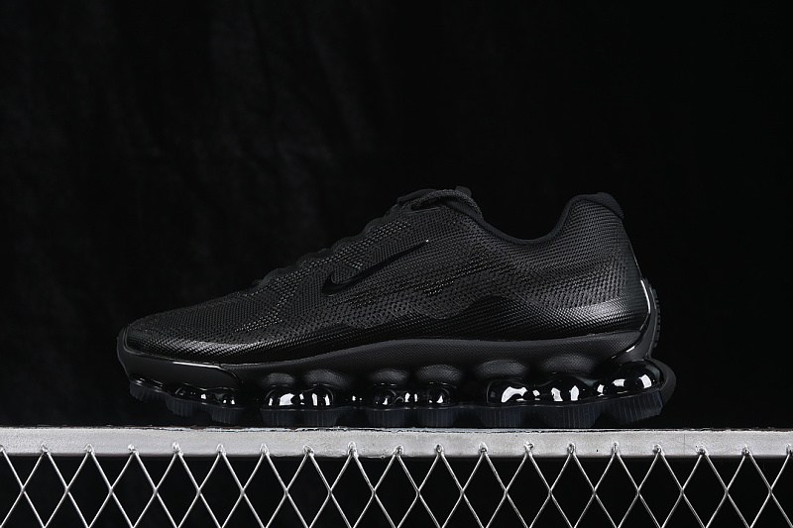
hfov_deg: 27.0
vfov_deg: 18.2
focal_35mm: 75
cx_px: 396
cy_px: 264
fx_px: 1652
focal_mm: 50
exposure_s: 1/60
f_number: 6.3
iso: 160
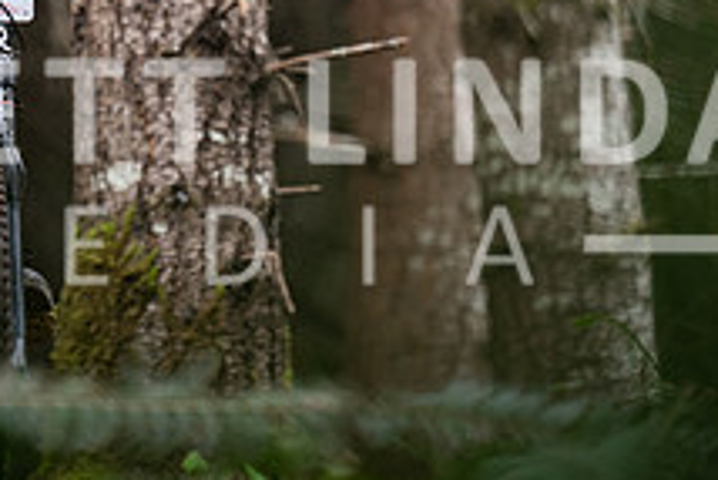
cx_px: 205
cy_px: 114
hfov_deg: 3.8
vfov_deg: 2.5
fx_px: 10797
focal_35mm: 541
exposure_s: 1/800
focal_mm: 200
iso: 2000
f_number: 2.8
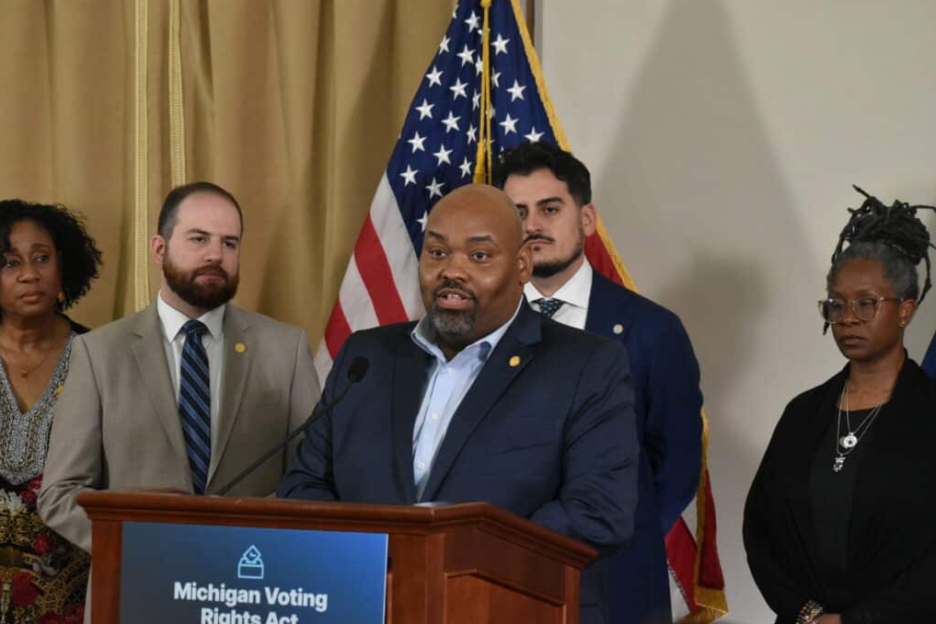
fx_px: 3614
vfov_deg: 9.9
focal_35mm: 139
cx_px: 469
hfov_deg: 14.8
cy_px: 312
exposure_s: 1/160
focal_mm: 92
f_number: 7.1
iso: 2500
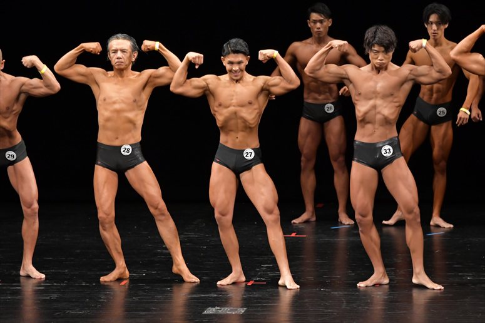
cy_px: 162
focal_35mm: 255
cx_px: 242
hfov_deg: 8.1
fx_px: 3434
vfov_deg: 5.4
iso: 3200
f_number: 5.6
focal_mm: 170
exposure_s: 1/400
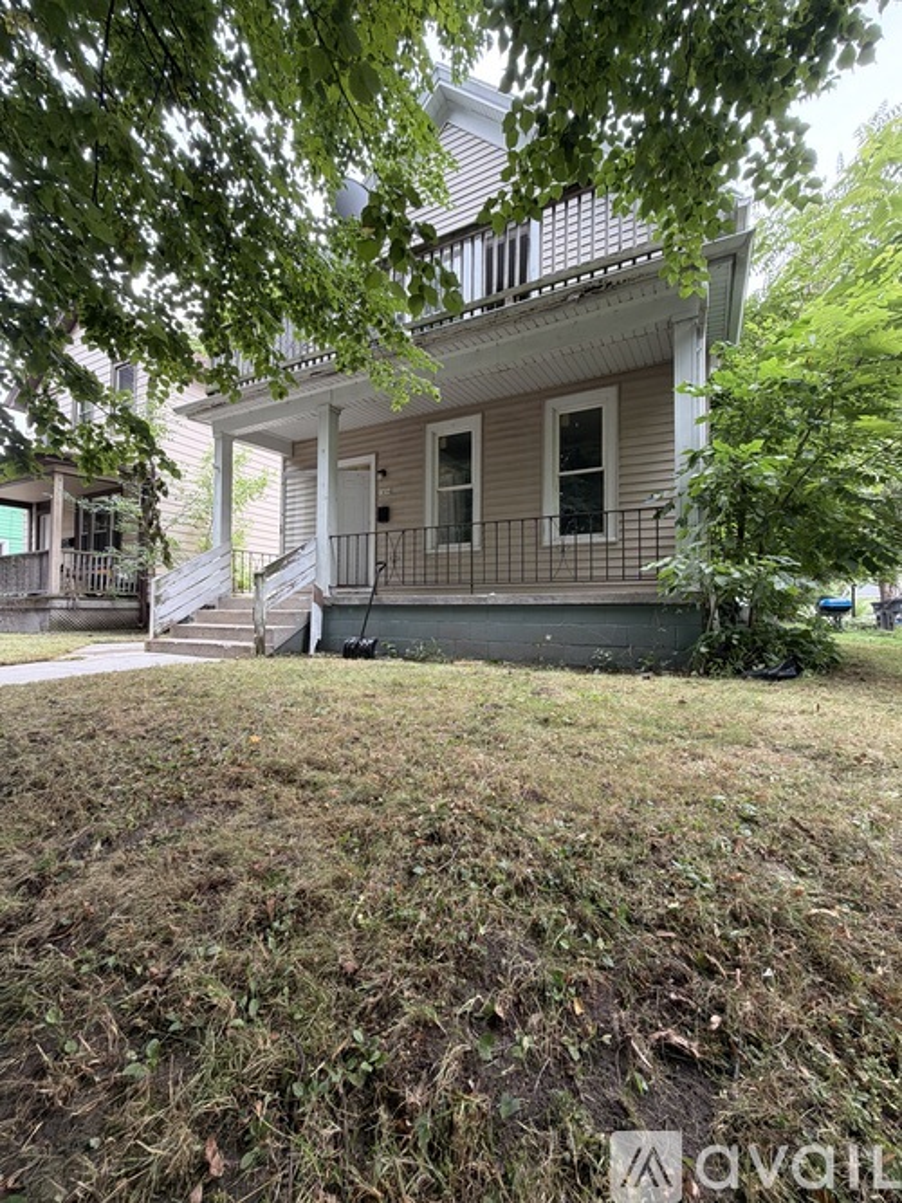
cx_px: 451
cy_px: 602
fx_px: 487
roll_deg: -0.7
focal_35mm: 14
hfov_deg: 85.7
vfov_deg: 102.1
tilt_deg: +1.5
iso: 125
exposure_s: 1/121
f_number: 2.2
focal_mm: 2.22
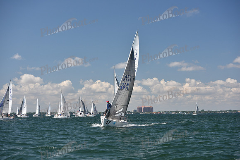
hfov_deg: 28.8
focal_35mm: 70
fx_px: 467
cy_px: 80
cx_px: 120
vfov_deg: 19.5
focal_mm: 70
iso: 250
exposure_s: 1/1000
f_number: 4.5
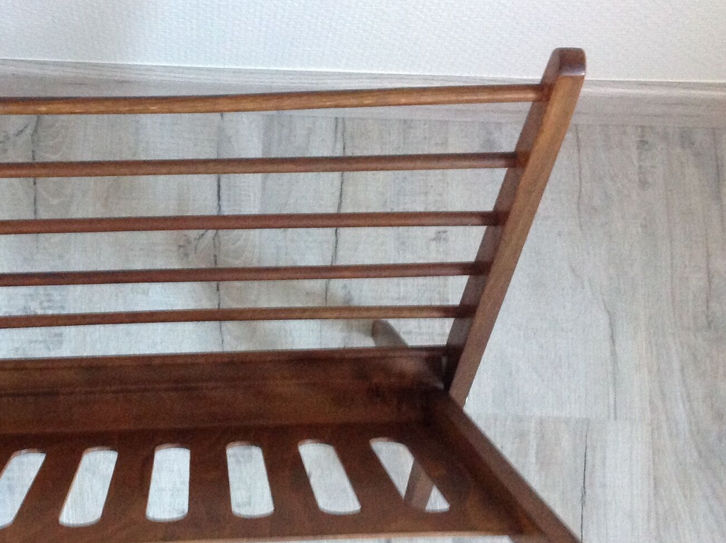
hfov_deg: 35.0
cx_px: 201
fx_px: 1131
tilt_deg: -77.7
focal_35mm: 54
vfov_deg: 26.9
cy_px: 304
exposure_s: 1/15
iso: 400
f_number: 2.4
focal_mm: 4.28
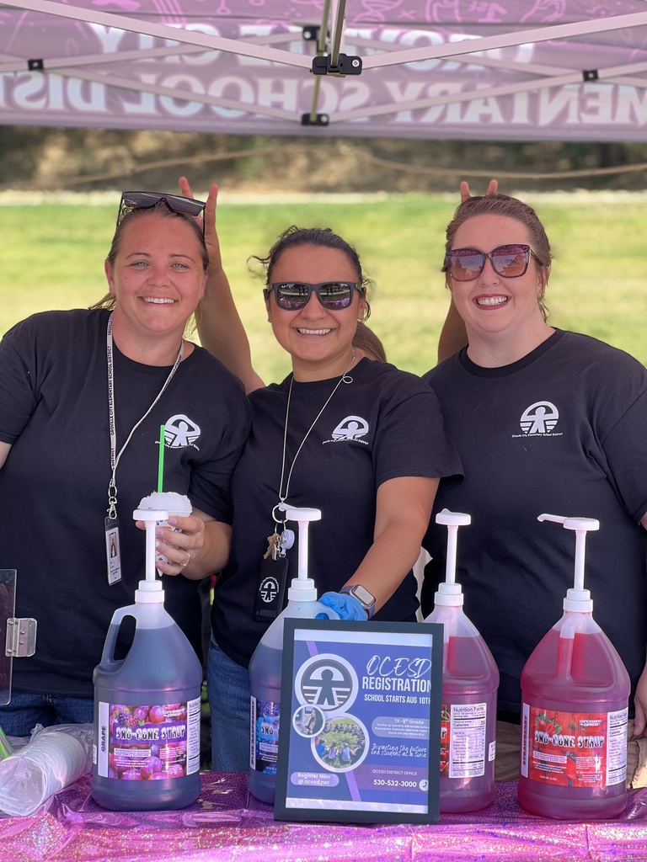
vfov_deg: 25.3
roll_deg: +0.2
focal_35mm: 77
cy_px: 431
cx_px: 324
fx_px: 1919
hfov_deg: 19.1
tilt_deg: -7.1
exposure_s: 1/121
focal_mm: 9
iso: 25
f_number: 2.8
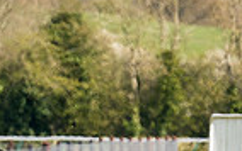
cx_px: 225
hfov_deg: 1.4
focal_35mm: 1549
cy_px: 163
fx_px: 10224
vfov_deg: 0.8
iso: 400
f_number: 5
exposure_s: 1/1600
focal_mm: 200
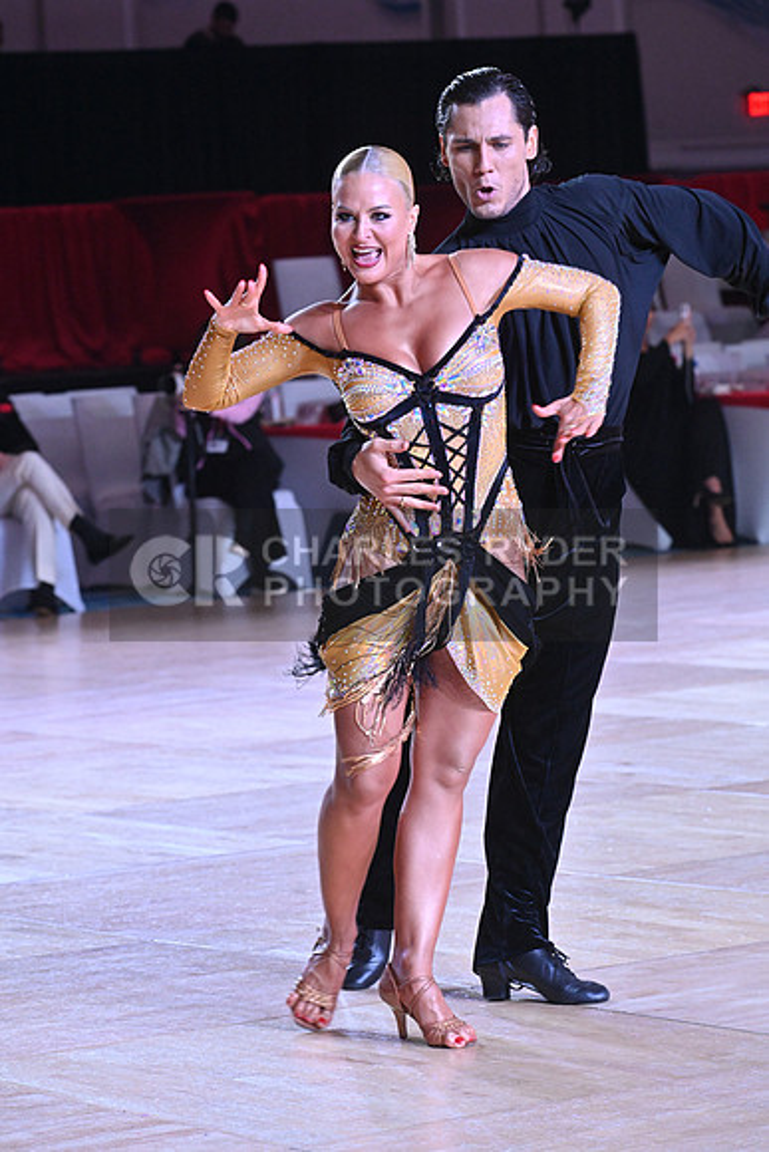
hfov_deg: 9.5
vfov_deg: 14.2
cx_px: 384
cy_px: 576
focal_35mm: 145
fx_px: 4643
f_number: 8
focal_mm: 145
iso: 4000
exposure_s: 1/400
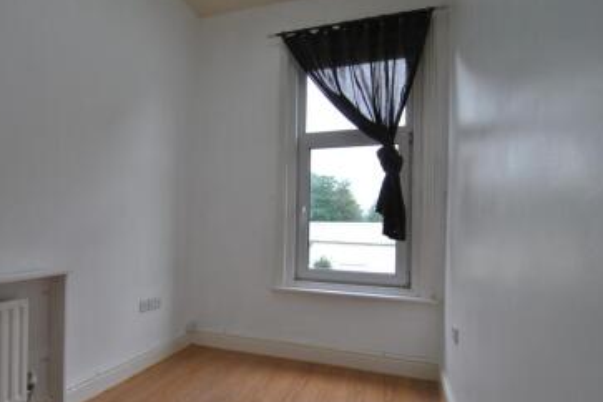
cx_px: 236
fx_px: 363
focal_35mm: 22
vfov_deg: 57.8
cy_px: 228
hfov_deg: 78.4
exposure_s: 1/80
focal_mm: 11
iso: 200
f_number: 4.5
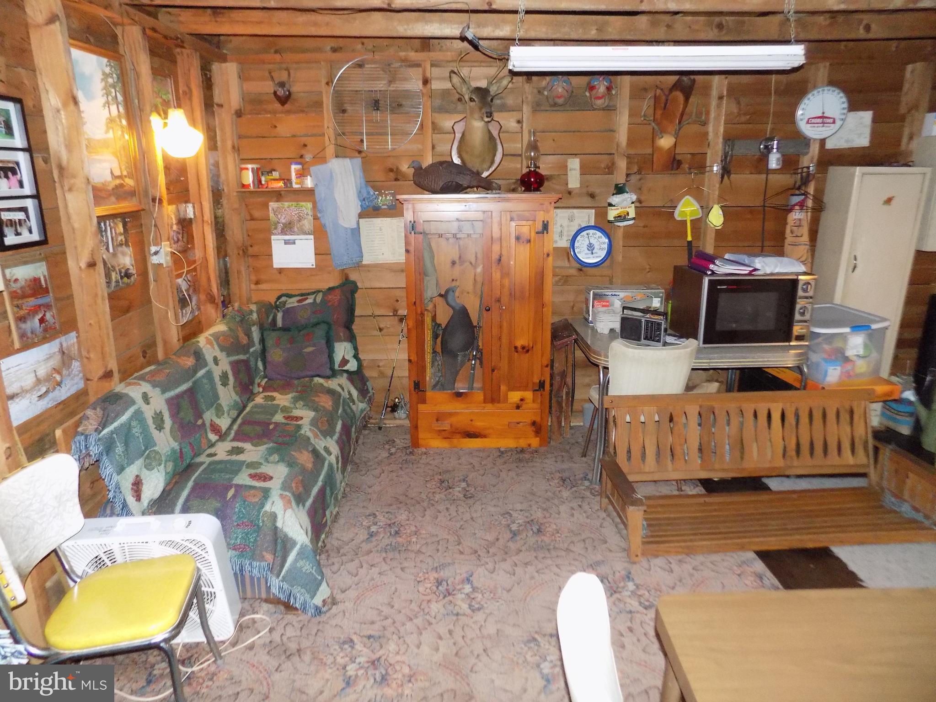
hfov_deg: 73.9
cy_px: 351
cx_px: 468
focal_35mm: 23
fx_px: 622
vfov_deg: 58.9
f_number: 3.1
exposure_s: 1/30
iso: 500
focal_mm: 4
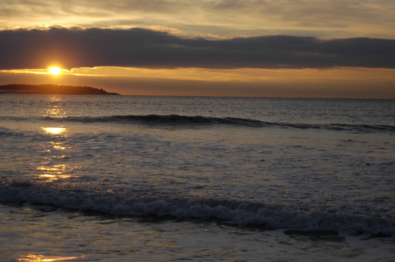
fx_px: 822
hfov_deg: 27.0
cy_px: 131
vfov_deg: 18.1
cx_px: 198
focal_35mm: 75
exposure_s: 1/1600
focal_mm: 50
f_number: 4.2
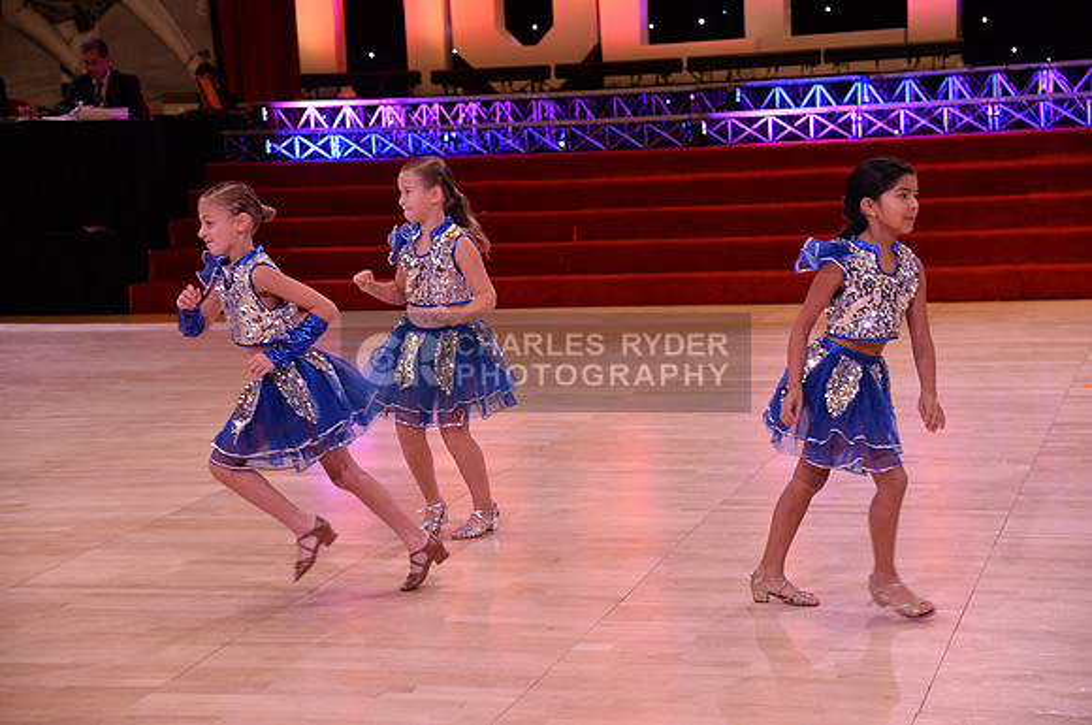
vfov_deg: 17.4
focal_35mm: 78
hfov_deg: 26.0
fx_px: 2363
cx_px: 546
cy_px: 362
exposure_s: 1/250
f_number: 5
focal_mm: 78
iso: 2000
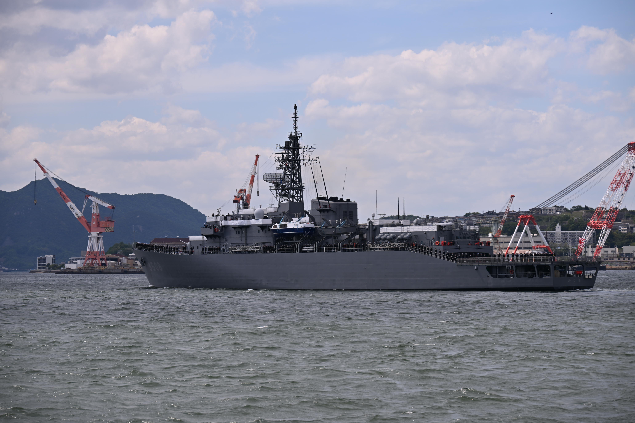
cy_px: 212
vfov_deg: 13.0
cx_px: 318
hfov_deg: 19.5
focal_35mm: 105
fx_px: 1852
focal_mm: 105
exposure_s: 1/640
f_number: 6.3
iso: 100
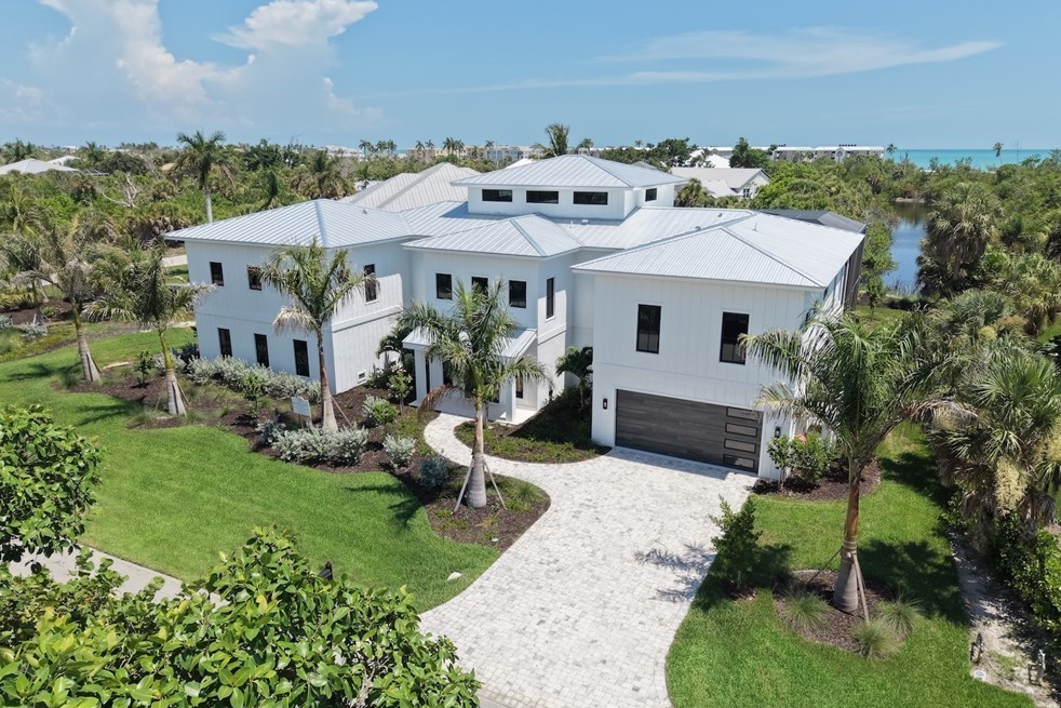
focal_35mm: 26
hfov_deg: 69.4
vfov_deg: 49.6
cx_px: 527
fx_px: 766
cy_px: 359
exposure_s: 1/6000
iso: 290
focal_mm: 8.67
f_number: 1.8
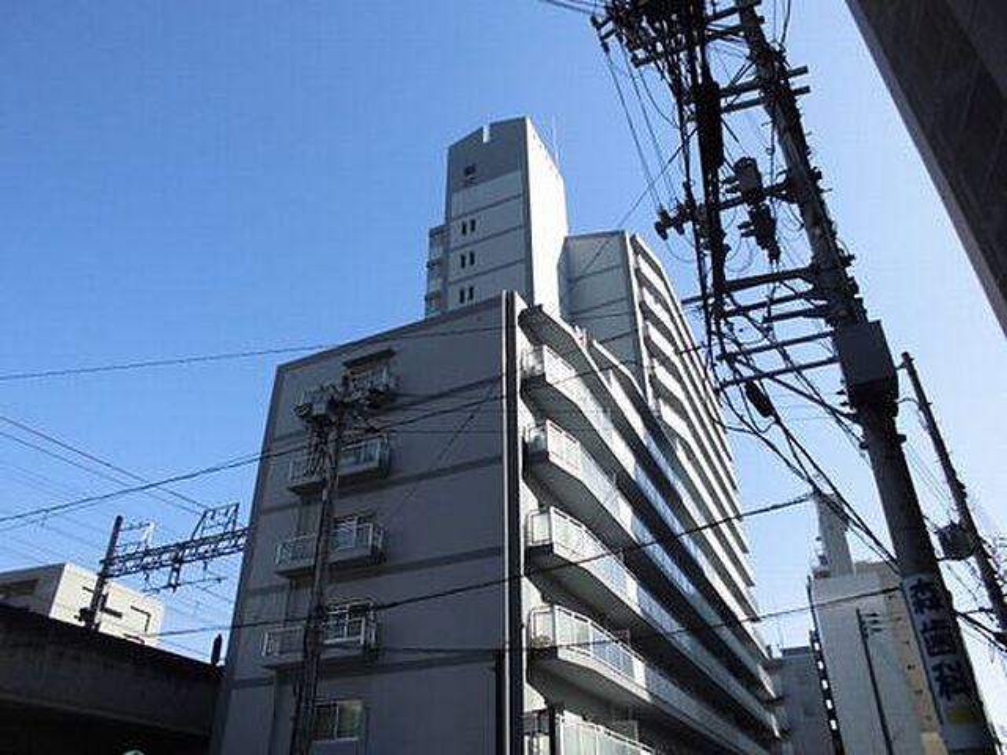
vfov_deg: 53.1
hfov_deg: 67.3
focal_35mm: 26
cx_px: 504
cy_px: 378
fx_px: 756
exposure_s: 1/640
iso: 100
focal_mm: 4.6
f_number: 3.5
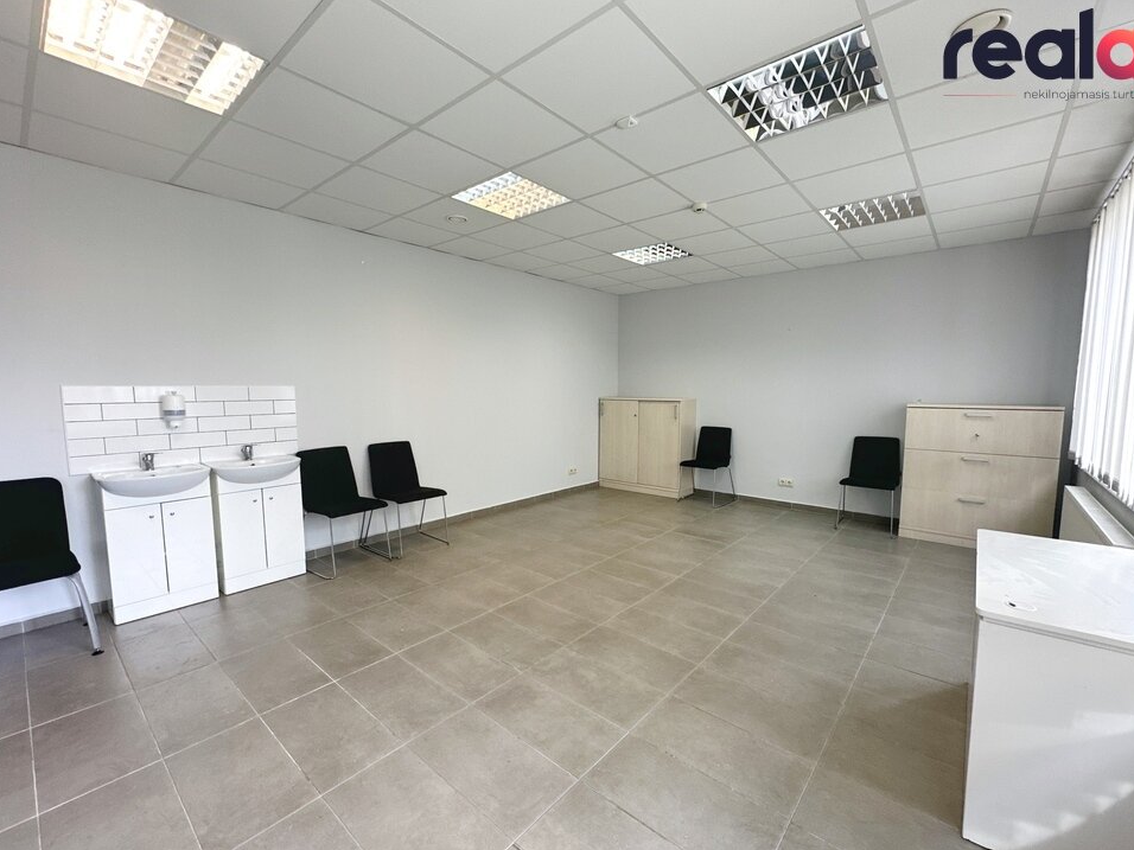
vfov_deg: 81.7
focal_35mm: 15
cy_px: 435
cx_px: 580
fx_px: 491
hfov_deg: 98.2
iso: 125
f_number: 2.2
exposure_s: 1/100
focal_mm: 2.22
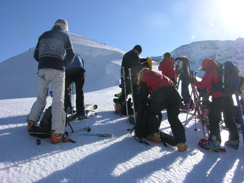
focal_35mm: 35
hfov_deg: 52.6
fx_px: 247
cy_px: 92
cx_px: 122
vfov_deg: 40.7
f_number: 7.1
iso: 50
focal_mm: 8.9
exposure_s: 1/230
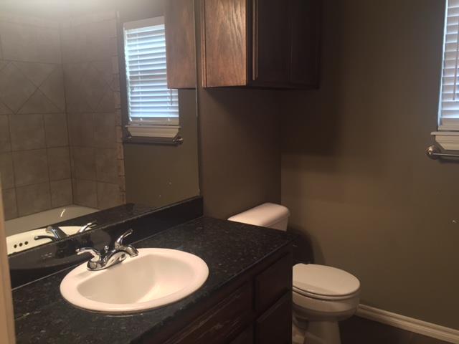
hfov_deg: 61.7
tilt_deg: -10.6
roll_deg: +0.6
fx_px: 385
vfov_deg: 48.2
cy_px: 172
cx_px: 230
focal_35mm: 29
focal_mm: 4.15
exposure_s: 1/30
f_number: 2.2
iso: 125
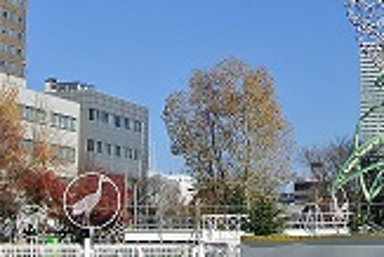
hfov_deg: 22.6
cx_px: 302
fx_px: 950
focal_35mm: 89
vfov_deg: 15.4
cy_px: 99
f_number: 5
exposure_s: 1/800
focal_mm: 11.4
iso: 100
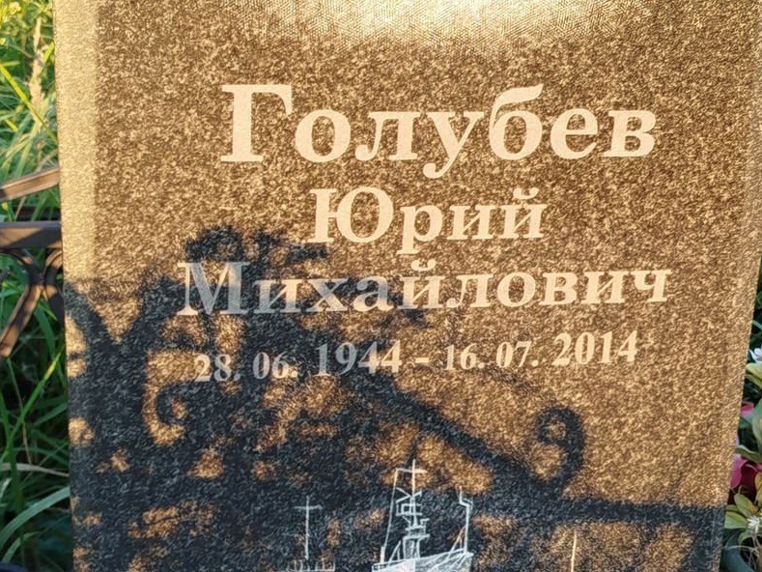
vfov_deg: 20.2
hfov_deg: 26.7
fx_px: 1607
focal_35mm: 73
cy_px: 288
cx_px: 381
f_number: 1.7
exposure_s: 1/50
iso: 50
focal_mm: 5.31
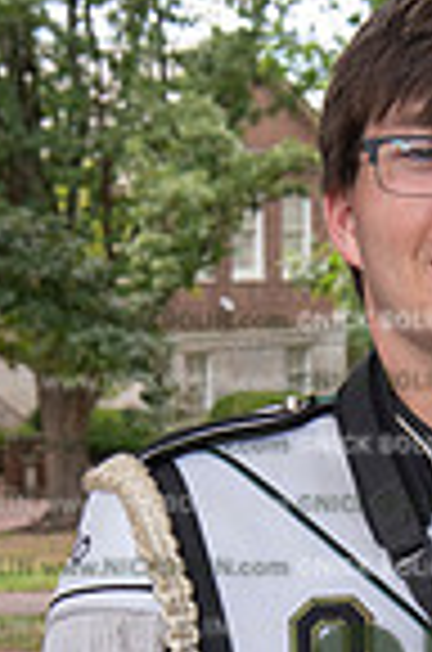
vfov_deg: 14.3
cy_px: 751
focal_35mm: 140
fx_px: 2532
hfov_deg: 9.6
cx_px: 500
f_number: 8
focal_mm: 45
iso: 500
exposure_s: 1/100
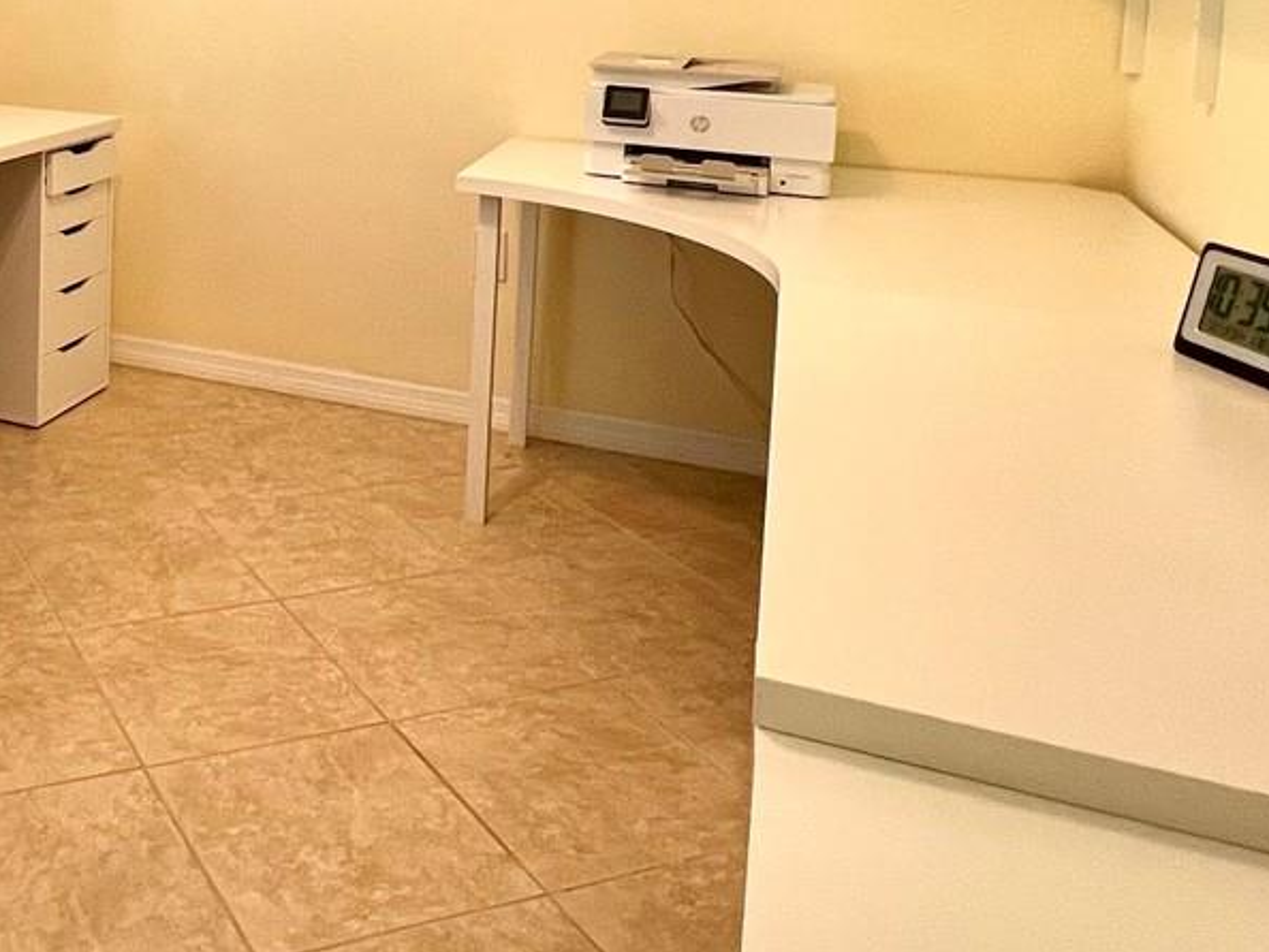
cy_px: 49
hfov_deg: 47.4
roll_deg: -0.8
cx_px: 132
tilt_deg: -5.5
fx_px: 1284
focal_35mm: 35
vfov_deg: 37.3
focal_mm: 1.57
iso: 125
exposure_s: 1/120
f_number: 1.8
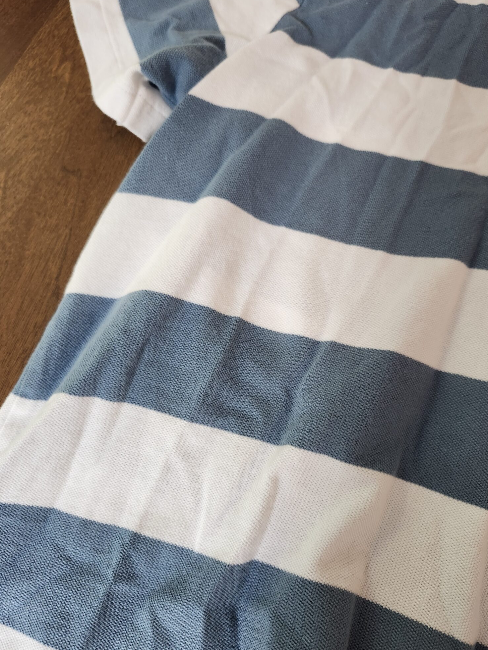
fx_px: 451
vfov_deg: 71.6
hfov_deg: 56.8
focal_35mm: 24
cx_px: 243
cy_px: 319
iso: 320
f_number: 1.8
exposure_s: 1/120
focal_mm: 5.54
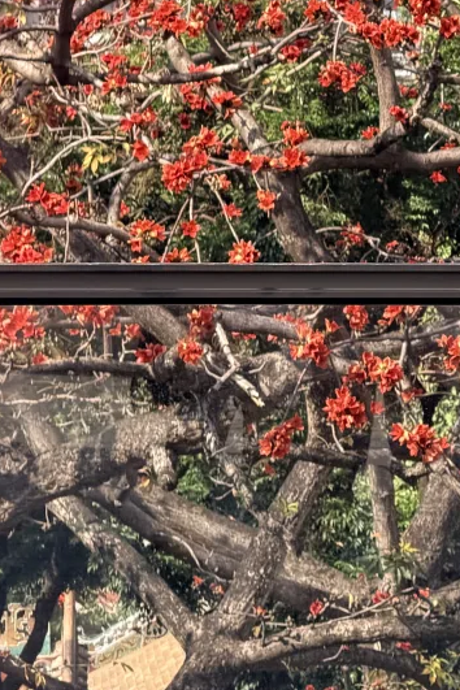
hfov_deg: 4.9
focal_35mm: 282
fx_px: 5405
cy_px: -19
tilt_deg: +1.6
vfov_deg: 7.3
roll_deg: -0.2
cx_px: 573
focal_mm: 16.89
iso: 50
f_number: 2.8
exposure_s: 1/619
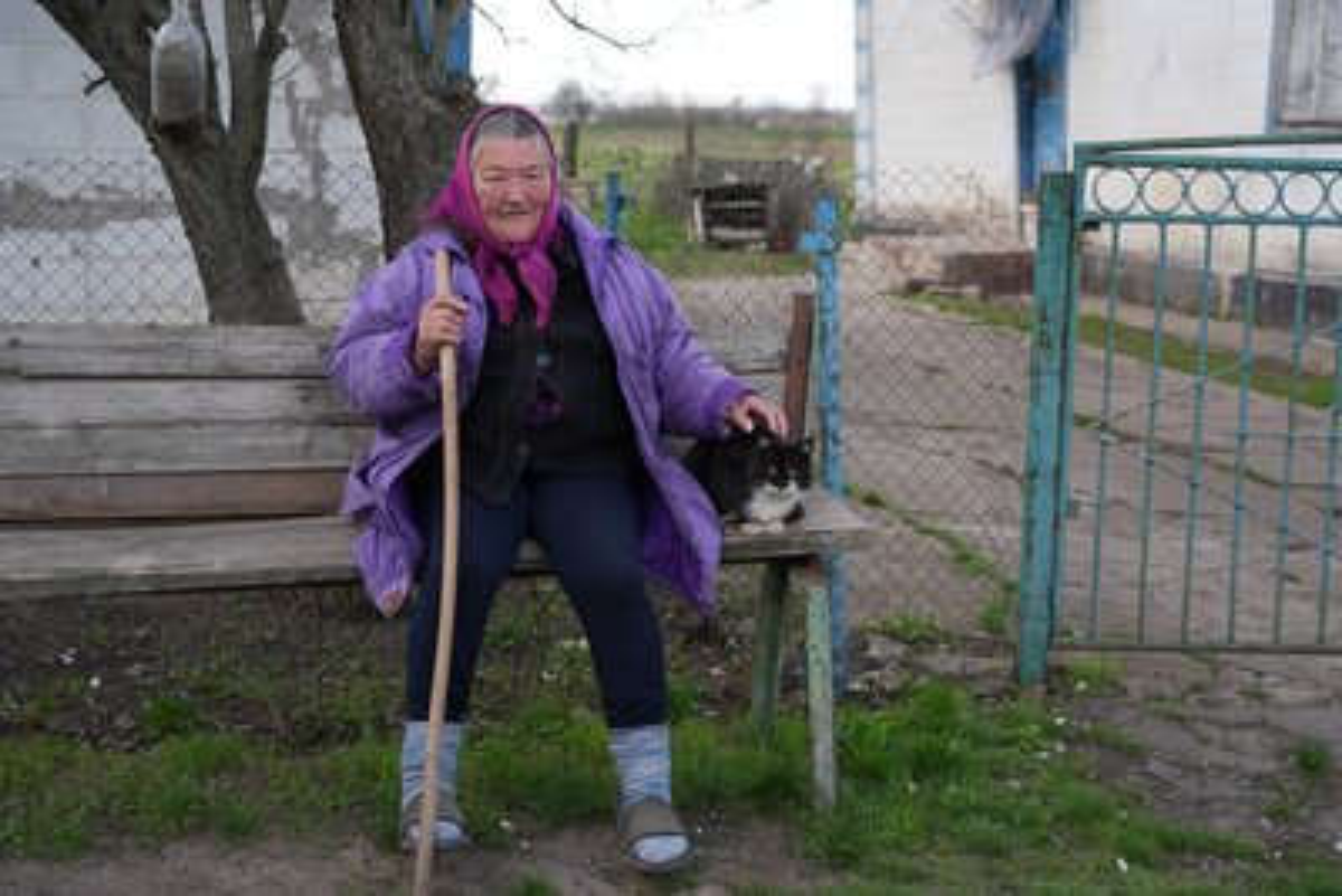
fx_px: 1827
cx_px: 671
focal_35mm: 49
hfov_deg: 40.3
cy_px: 448
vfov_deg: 27.5
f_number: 4
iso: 100
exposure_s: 1/250
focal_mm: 49
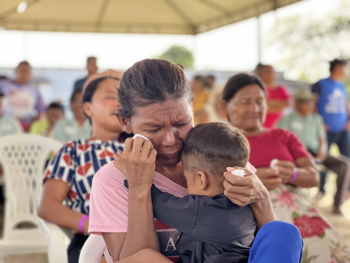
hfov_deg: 25.3
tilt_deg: +1.0
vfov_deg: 19.1
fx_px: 779
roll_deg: +0.8
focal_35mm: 77
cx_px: 175
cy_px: 132
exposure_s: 1/121
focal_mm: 9
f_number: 2.8
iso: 64
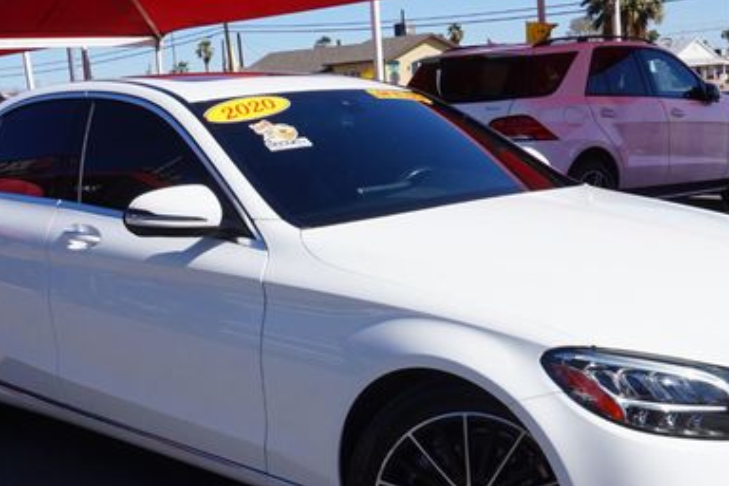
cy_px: 344
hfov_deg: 36.2
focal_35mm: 55
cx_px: 385
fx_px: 1114
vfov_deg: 24.4
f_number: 14
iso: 100
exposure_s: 1/125
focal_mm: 22
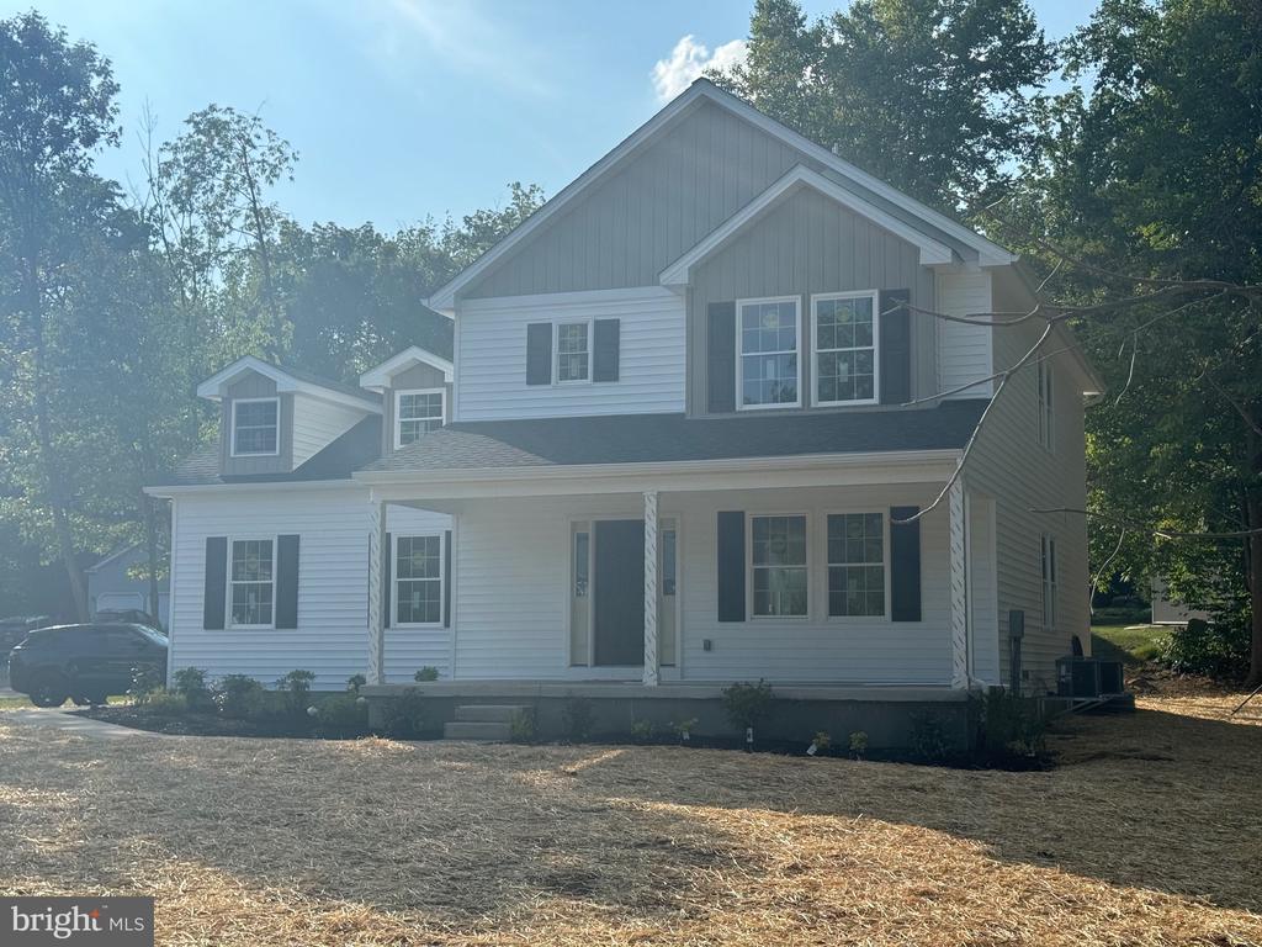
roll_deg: -0.4
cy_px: 474
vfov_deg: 30.3
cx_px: 631
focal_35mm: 48
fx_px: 1750
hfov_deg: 39.7
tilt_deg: +4.8
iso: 64
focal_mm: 6.76
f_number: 1.78
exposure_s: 1/4608
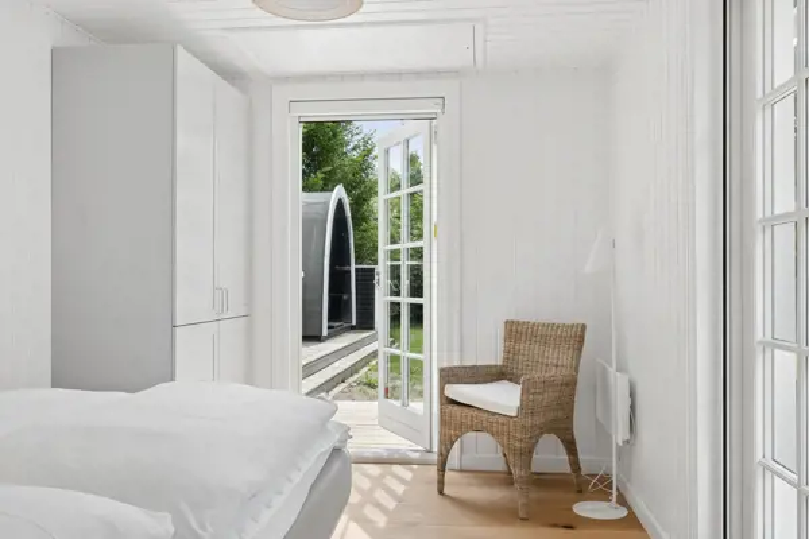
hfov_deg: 63.2
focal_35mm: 29
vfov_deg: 44.6
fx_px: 657
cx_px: 404
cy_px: 270
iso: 320
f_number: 8
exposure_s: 1/125
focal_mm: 19.5
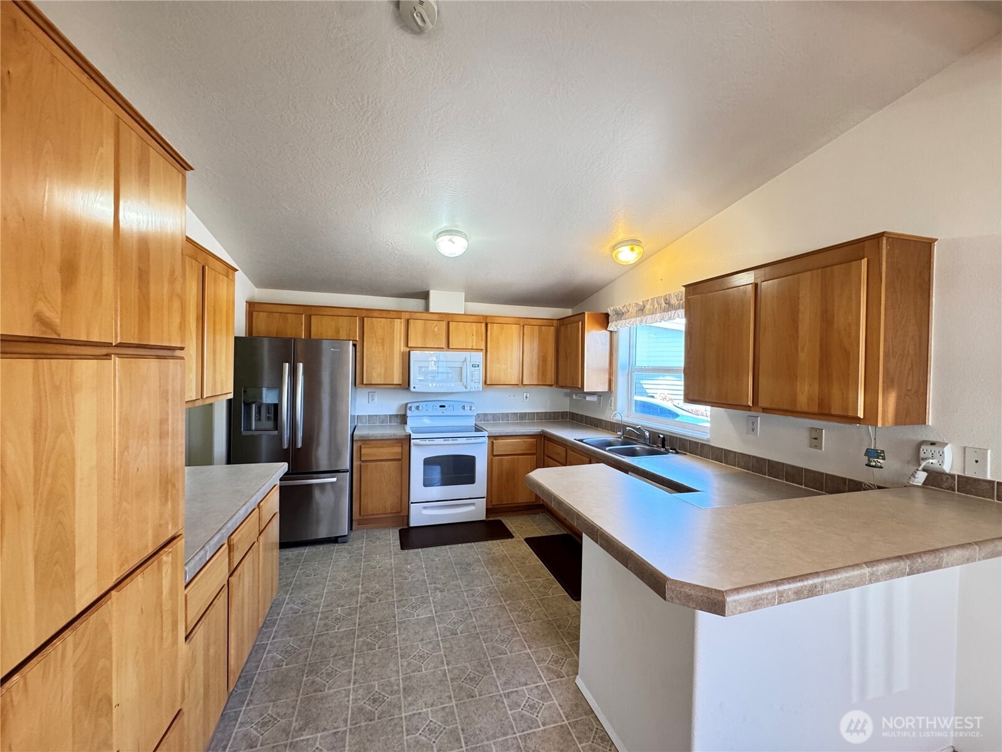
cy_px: 376
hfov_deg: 102.1
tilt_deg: -1.3
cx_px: 501
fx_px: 405
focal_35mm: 14
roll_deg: -1.5
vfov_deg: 85.7
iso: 250
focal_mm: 2.22
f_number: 2.2
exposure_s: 1/60
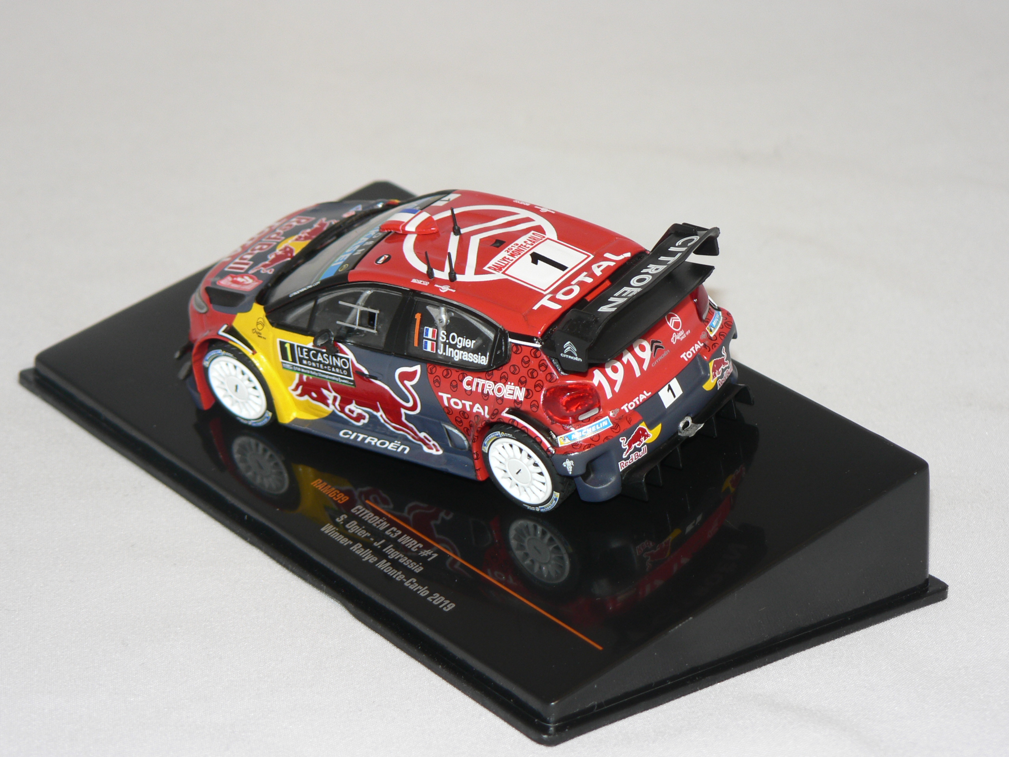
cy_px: 378
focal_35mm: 117
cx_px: 504
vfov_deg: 12.7
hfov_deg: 16.8
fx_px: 3410
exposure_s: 1/60
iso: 80
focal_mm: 19.5
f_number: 3.2
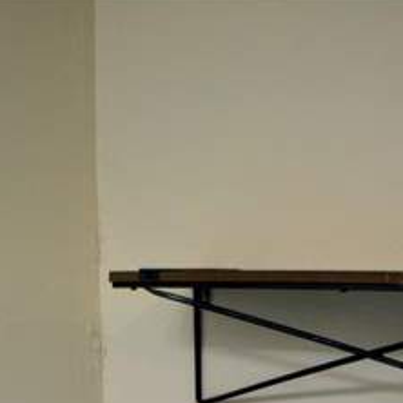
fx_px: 1362
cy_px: 645
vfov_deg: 15.3
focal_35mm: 103
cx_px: 200
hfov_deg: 16.8
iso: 400
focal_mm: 25
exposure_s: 1/60
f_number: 4
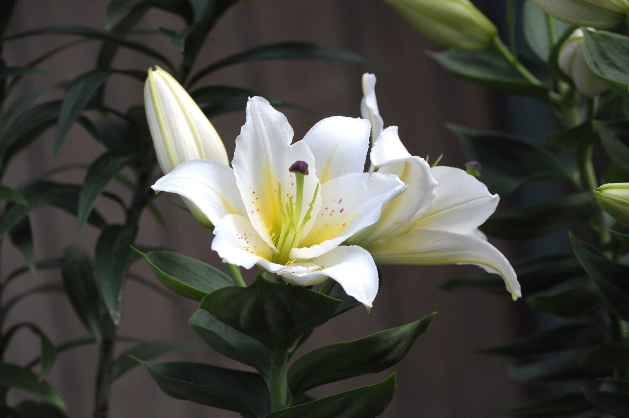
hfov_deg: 13.4
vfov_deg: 8.9
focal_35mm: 153
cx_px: 314
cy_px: 209
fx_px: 2670
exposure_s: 1/1250
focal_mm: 102
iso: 640
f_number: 9
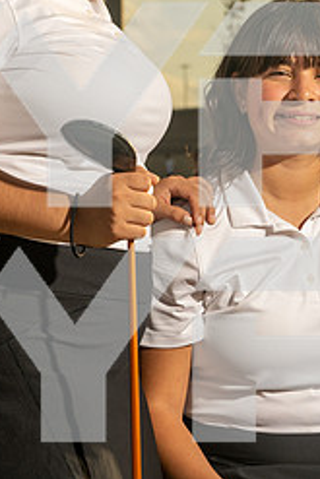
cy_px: 106
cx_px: 161
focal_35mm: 122
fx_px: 1624
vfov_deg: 16.7
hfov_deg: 11.3
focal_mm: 52
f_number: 5
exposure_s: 1/250
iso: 200
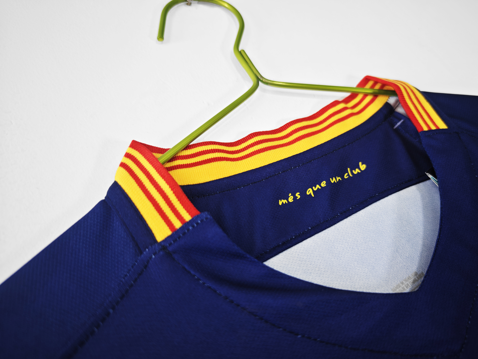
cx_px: 257
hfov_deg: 69.3
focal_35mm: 25
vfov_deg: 54.9
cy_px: 186
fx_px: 345
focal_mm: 8.67
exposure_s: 1/100
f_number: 1.75
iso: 88
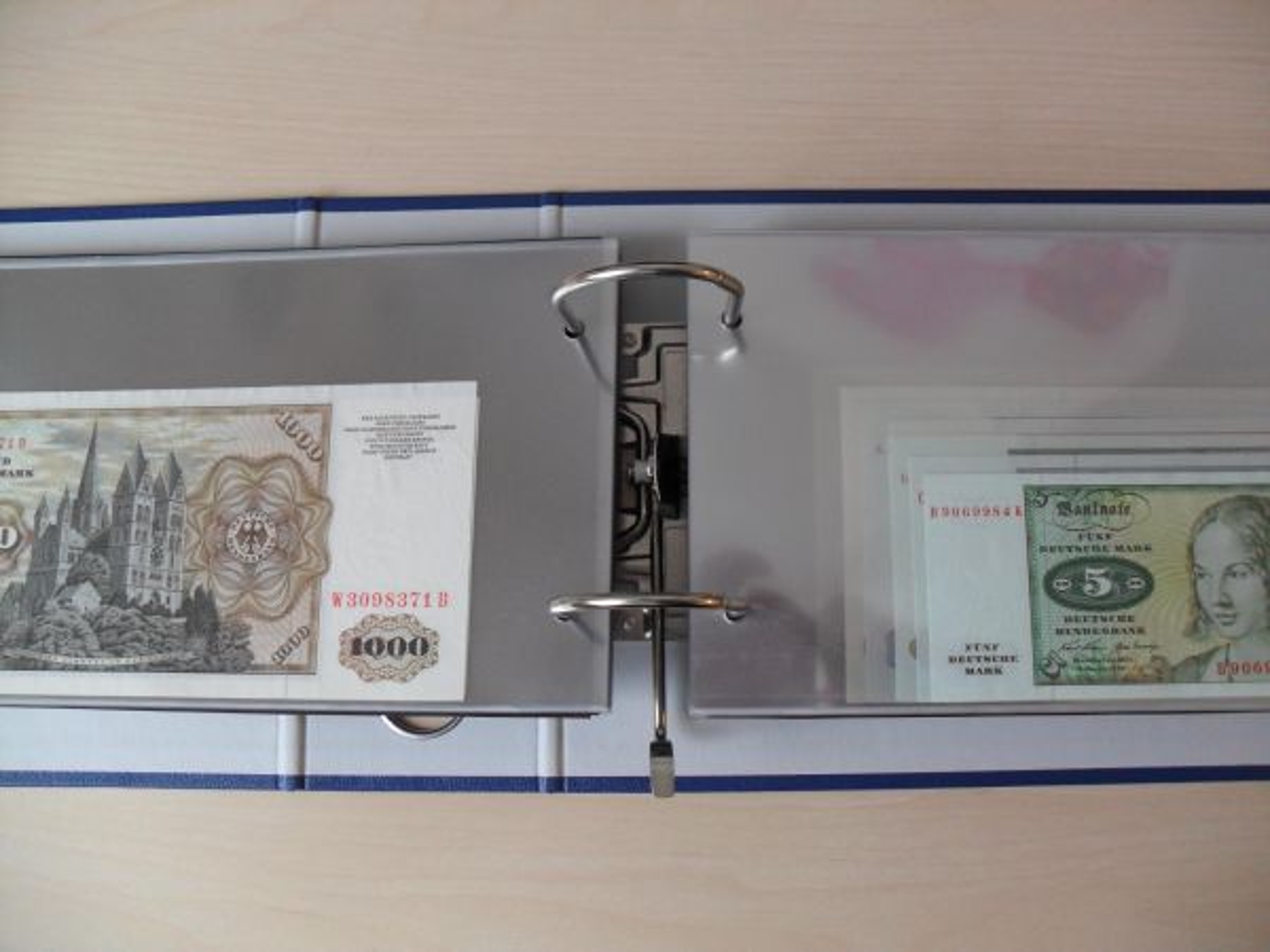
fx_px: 1284
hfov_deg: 52.6
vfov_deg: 40.7
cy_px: 476
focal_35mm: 35
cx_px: 635
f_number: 3
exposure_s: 1/45
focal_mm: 6.3
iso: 160
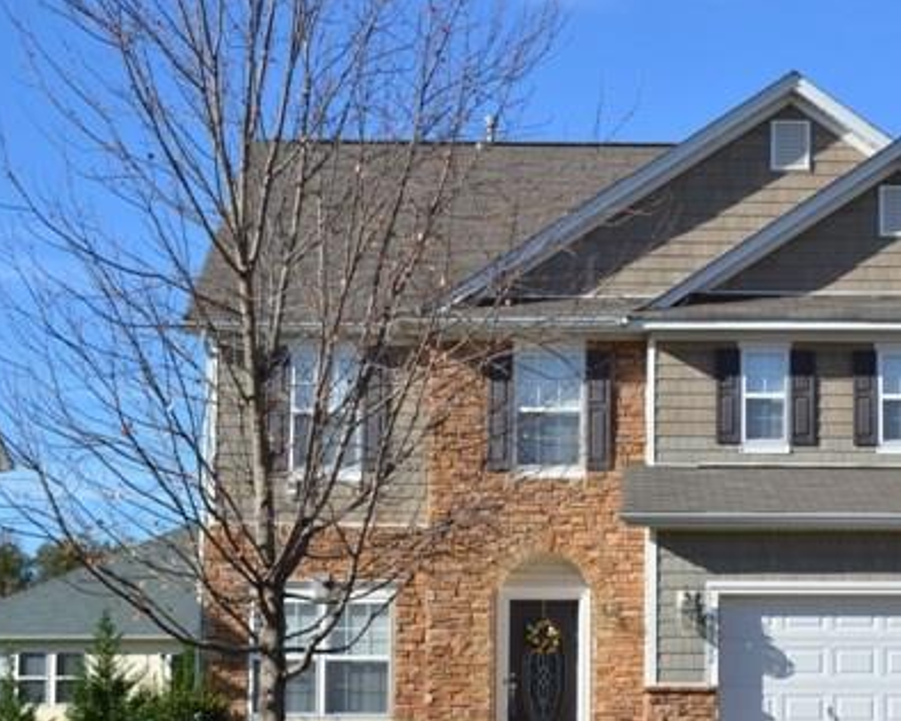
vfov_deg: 17.6
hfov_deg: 21.7
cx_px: 707
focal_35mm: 87
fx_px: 2319
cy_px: 484
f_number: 8
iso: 100
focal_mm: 38
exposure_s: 1/250
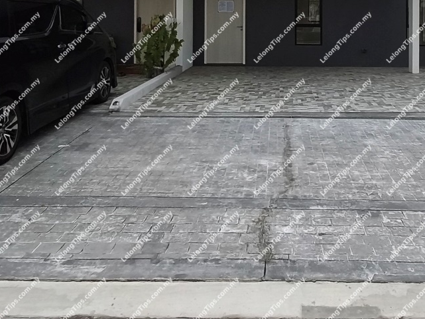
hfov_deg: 49.3
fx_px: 430
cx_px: 344
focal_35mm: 35
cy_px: -22
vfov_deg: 35.5
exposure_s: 1/1557
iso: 50
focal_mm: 1.67
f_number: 2.2
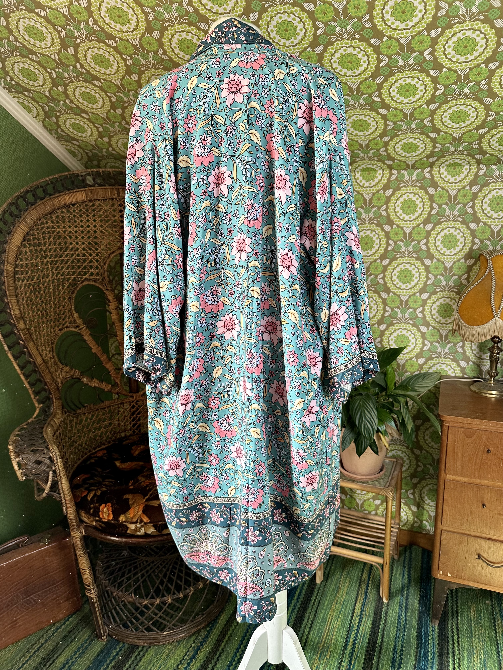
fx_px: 465
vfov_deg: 71.6
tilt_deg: -12.8
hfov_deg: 56.8
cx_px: 252
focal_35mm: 24
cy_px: 335
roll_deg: +1.0
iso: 125
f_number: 1.78
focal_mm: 6.86
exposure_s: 1/121
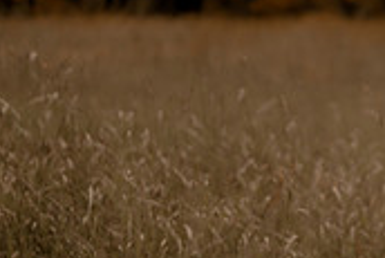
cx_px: 518
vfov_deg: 4.6
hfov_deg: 6.8
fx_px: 3200
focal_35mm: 299
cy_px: 150
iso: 200
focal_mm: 85
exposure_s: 1/3200
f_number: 1.4
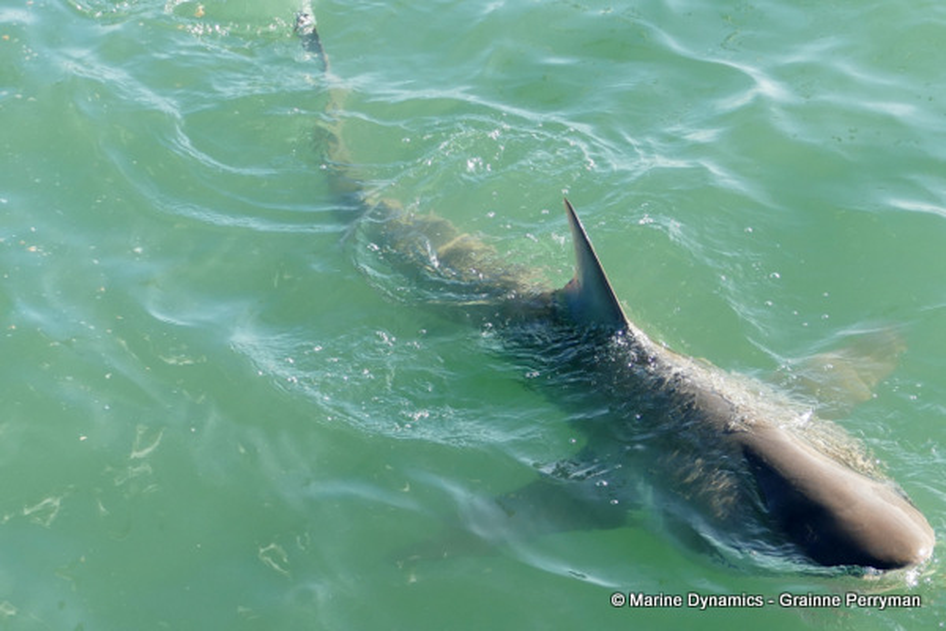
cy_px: 316
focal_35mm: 43
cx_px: 473
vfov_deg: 31.2
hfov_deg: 45.4
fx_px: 1130
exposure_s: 1/640
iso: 125
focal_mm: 15.76
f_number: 3.2
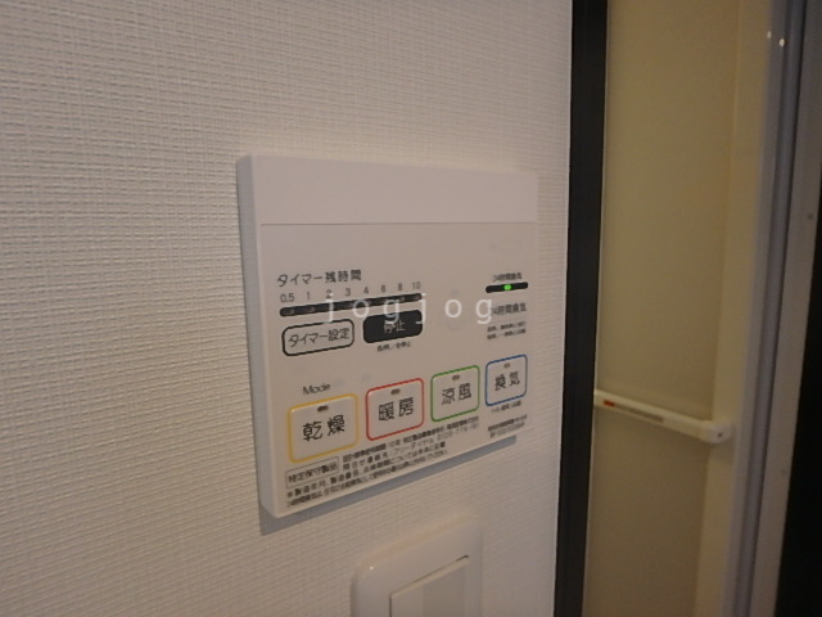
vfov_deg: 63.4
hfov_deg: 79.0
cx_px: 411
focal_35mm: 21
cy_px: 308
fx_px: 499
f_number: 3.5
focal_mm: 3.7
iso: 200
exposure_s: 1/50
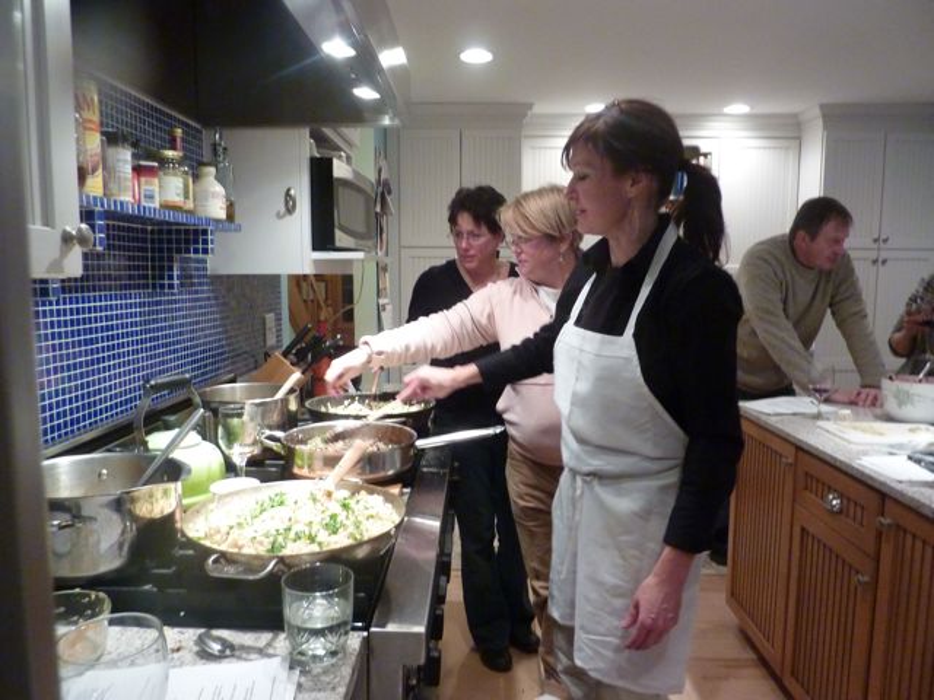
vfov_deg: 54.9
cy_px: 350
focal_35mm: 25
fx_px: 675
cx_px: 467
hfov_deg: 69.4
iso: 400
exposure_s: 1/25
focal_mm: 4.1
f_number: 3.3
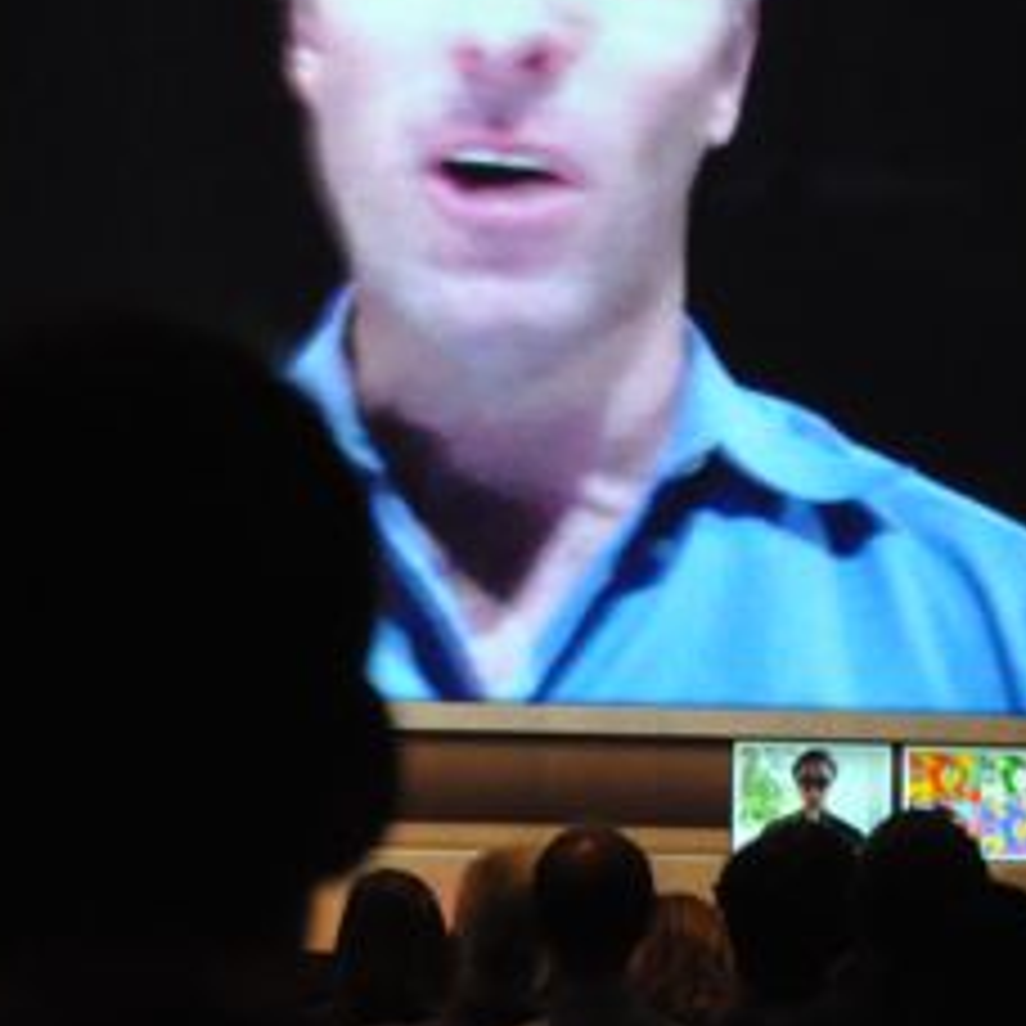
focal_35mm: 263
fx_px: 8819
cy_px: -88
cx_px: 567
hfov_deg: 6.7
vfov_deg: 6.6
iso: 1800
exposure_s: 1/30
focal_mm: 62
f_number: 5.3
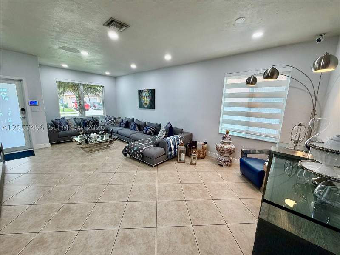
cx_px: 170
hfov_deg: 102.1
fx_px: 138
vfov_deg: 85.7
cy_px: 128
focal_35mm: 14
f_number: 2.2
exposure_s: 1/120
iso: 160
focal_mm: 2.22
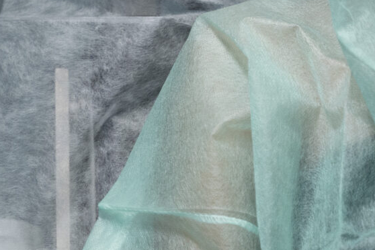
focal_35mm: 321
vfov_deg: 4.2
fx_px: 3343
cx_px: 228
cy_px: -211
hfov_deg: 6.4
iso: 1250
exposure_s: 1/320
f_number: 3.2
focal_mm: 70
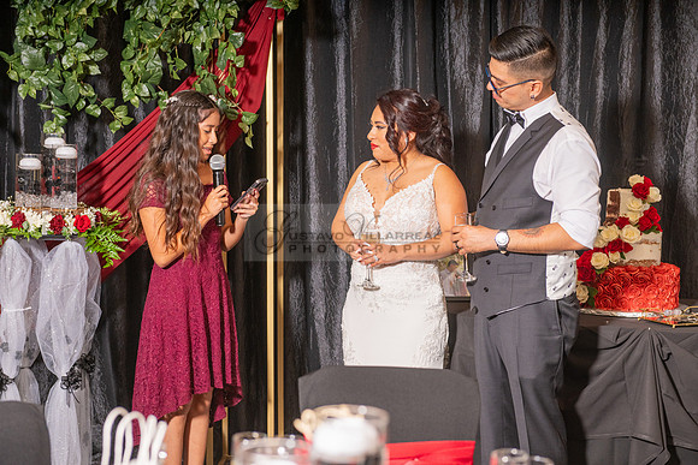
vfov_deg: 19.5
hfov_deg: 28.8
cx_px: 349
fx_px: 1357
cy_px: 232
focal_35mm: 70
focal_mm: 70
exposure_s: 1/200
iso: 800
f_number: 4.5
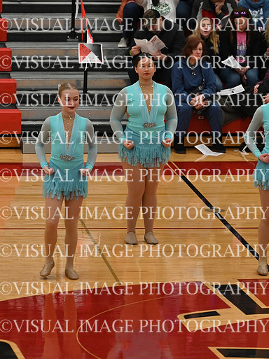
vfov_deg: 8.1
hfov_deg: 6.1
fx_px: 2539
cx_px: 134
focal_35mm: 245
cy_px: 156
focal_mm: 150
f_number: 4
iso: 5000
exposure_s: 1/400
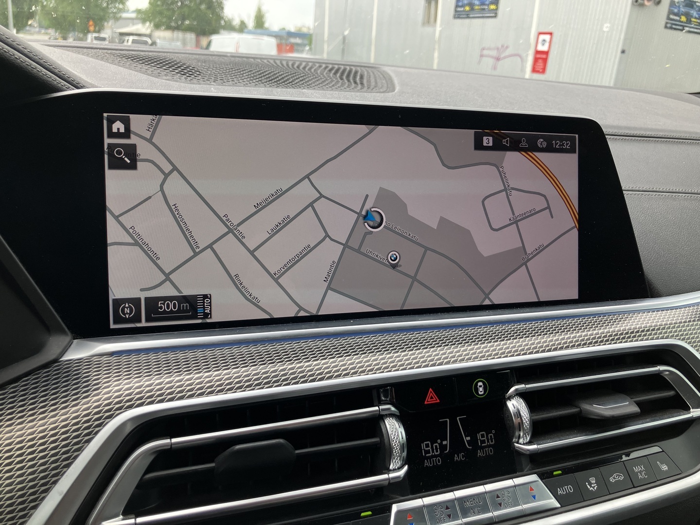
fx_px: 566
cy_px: 262
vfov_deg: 49.7
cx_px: 350
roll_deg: -5.8
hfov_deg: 63.4
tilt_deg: -18.6
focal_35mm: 28
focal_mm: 3.99
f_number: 1.8
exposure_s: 1/102
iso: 50
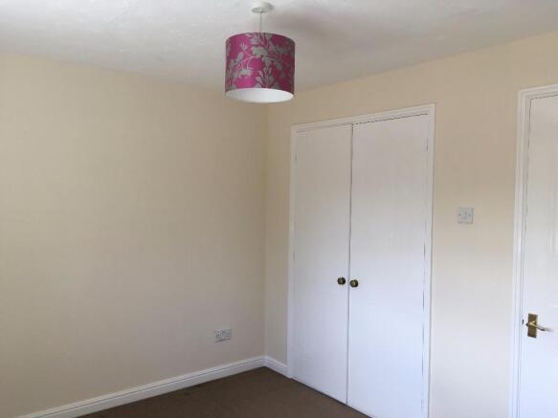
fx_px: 467
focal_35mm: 29
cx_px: 279
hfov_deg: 61.7
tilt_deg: -2.6
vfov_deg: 48.2
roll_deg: -0.6
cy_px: 209
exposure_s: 1/120
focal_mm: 4.15
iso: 25
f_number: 2.2
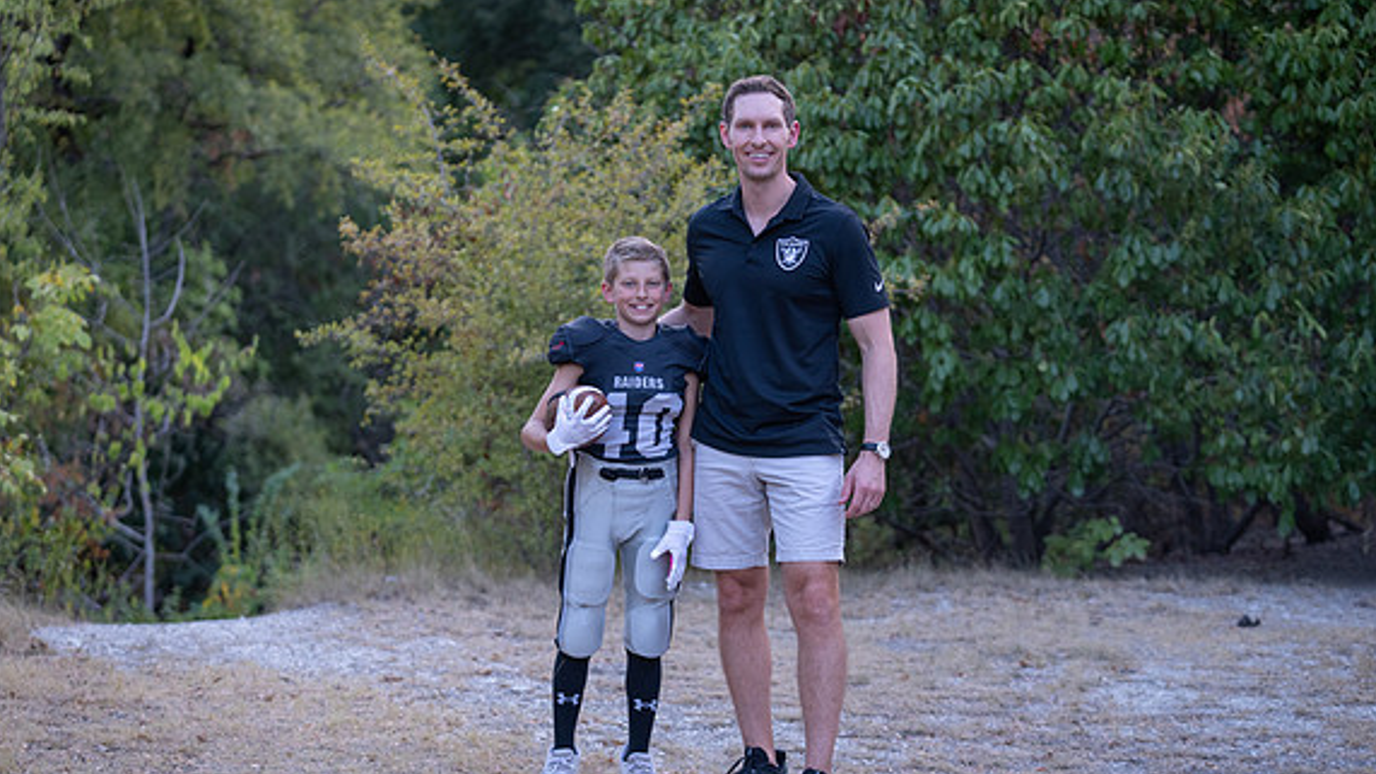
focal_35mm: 83
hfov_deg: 25.6
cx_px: 689
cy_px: 418
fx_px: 3028
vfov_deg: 14.6
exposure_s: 1/320
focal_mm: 78
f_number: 2.8
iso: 640
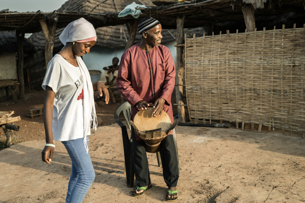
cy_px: 102
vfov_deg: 31.2
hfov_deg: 45.5
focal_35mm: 43
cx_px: 152
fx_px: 364
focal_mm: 43
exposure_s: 1/1000
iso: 50
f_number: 2.5
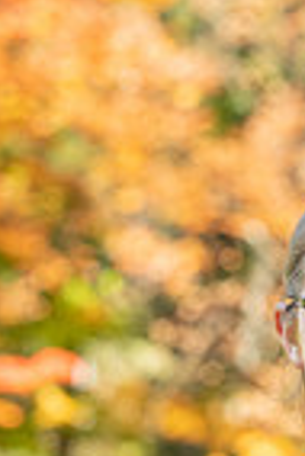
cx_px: 396
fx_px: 6009
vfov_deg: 4.3
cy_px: 710
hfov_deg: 2.9
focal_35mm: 474
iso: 100
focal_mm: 150
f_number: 6.3
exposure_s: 1/80
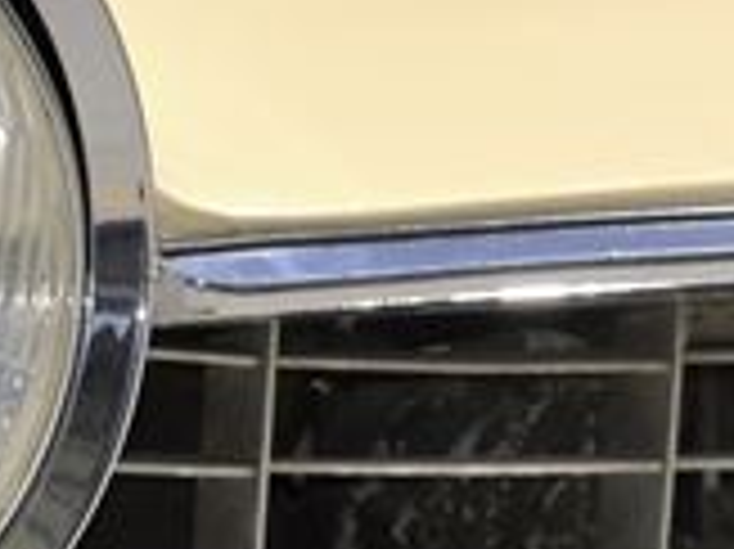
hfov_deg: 4.1
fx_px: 10319
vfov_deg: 3.0
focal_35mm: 487
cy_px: 405
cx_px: 770
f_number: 13
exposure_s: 1/200
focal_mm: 86
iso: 100
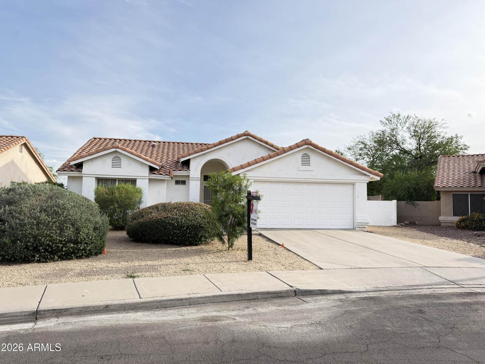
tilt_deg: +2.9
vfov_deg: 56.8
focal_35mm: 24
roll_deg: -0.4
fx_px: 336
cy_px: 182
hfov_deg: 71.6
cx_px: 242
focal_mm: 6.76
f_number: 1.78
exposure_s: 1/1585
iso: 100
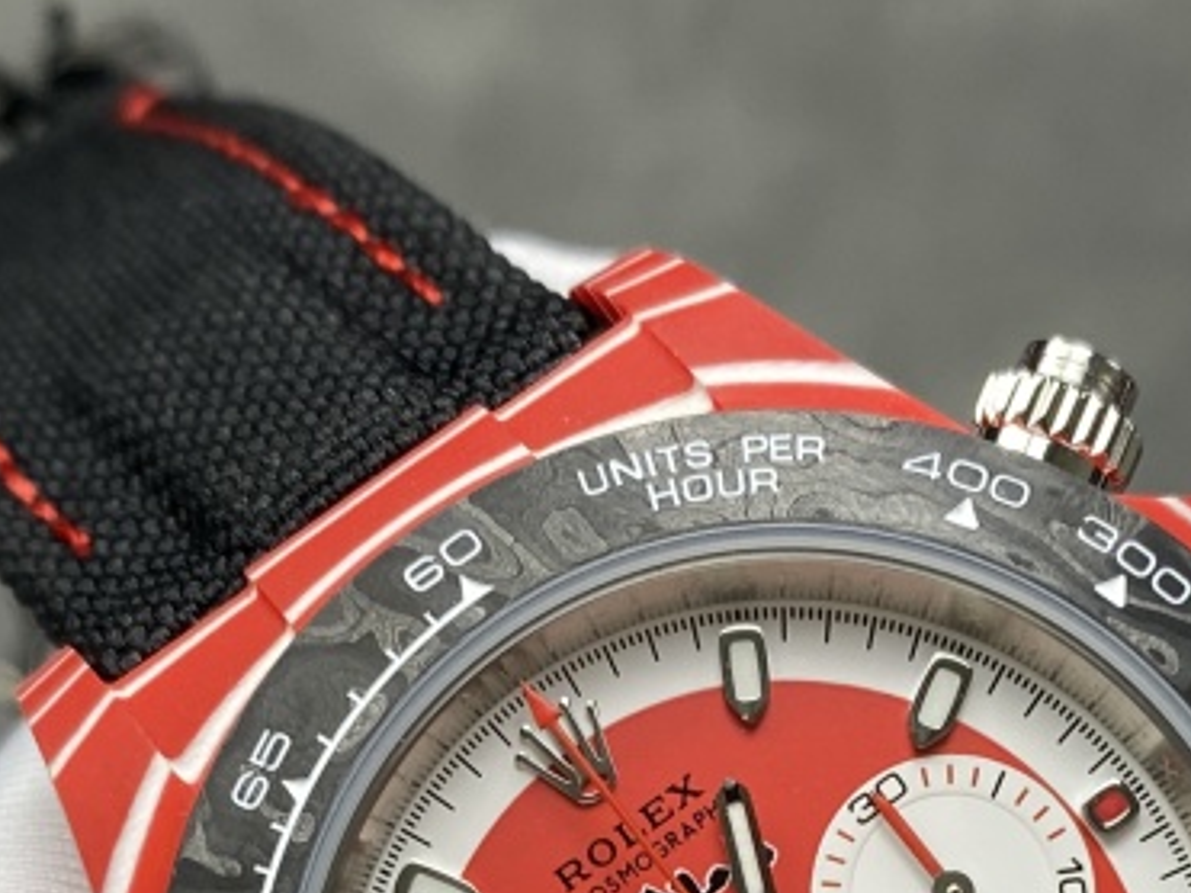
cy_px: 1372
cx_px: 803
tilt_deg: -63.1
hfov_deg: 20.2
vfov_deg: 14.2
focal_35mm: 97
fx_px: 3336
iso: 32
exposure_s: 1/120
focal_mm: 4.25
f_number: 1.8
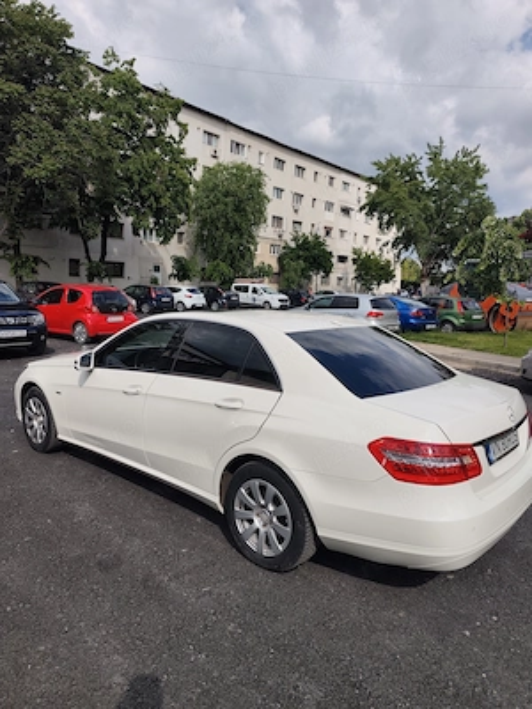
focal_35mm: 24
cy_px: 354
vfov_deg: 71.6
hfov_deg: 56.8
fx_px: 492
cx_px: 266
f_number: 1.6
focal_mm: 5.84
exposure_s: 1/3940
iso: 50
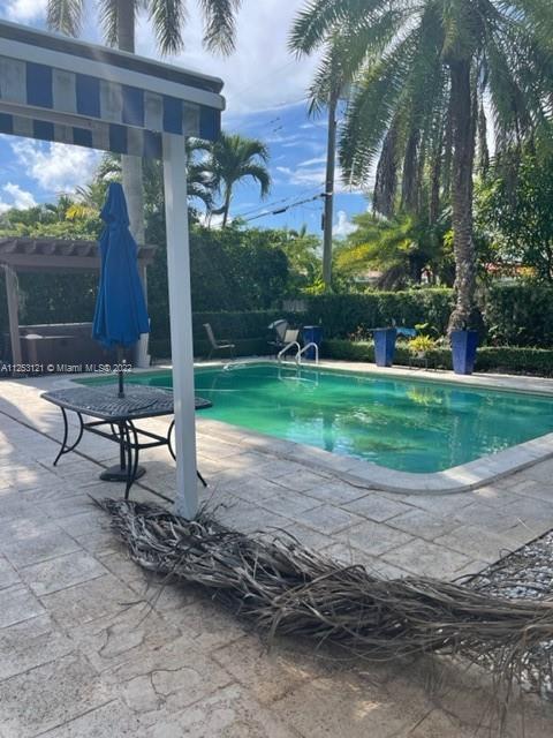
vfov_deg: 67.3
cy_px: 369
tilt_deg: -8.4
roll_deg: +0.8
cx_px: 276
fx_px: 554
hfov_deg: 53.1
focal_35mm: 26
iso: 32
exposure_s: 1/2123
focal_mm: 5.1
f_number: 1.6
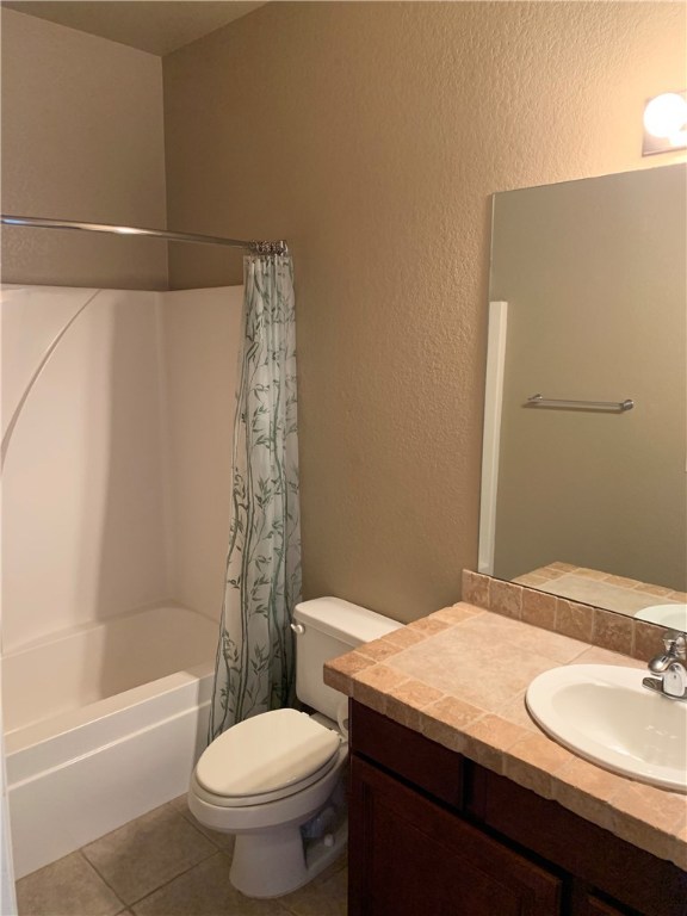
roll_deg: -0.5
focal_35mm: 26
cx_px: 344
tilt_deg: -9.2
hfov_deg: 53.1
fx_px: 688
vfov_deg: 67.3
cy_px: 458
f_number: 1.8
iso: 320
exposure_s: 1/60
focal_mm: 4.25
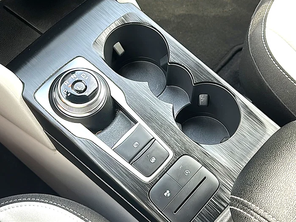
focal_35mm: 42
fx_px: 359
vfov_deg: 34.3
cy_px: 111
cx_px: 148
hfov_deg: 44.8
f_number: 1.78
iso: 64
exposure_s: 1/83
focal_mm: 6.86
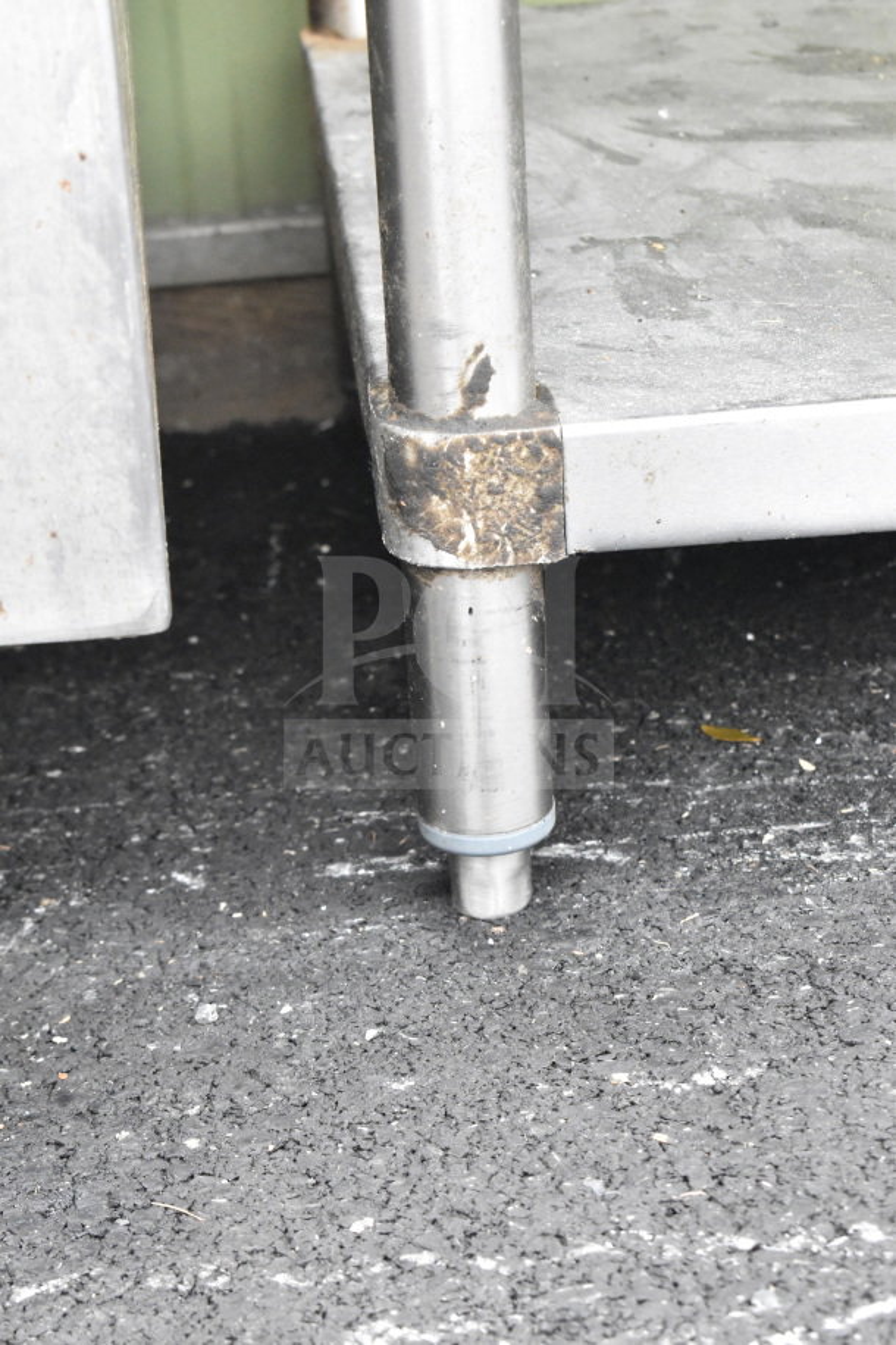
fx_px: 3080
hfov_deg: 16.6
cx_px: 448
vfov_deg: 24.6
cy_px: 672
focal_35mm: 82
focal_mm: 55
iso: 6400
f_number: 9
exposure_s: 1/320
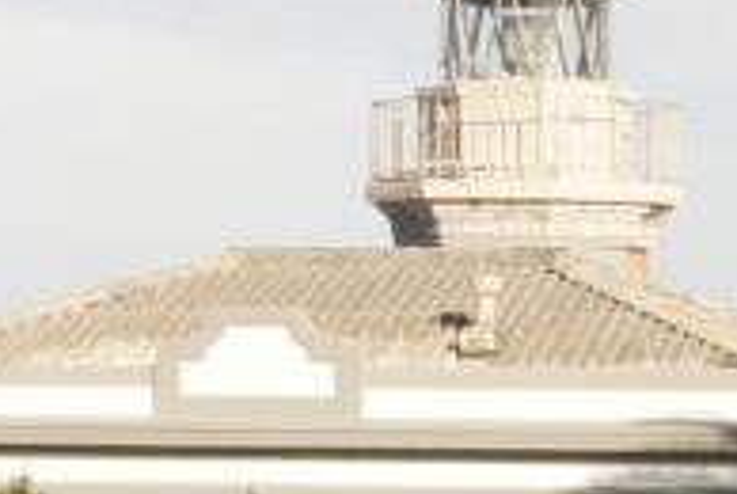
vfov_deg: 8.9
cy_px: 315
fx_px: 3157
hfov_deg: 13.0
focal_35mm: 154
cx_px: 828
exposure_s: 1/125
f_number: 22
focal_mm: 26
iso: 200
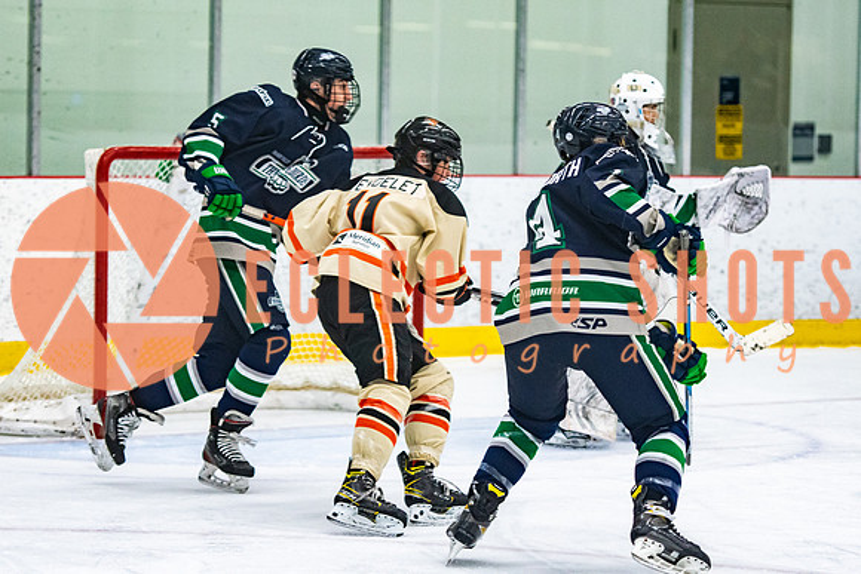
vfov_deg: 7.3
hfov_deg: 11.0
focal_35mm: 187
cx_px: 373
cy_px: 248
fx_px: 4477
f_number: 2.8
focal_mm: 110
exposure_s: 1/640
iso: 1800
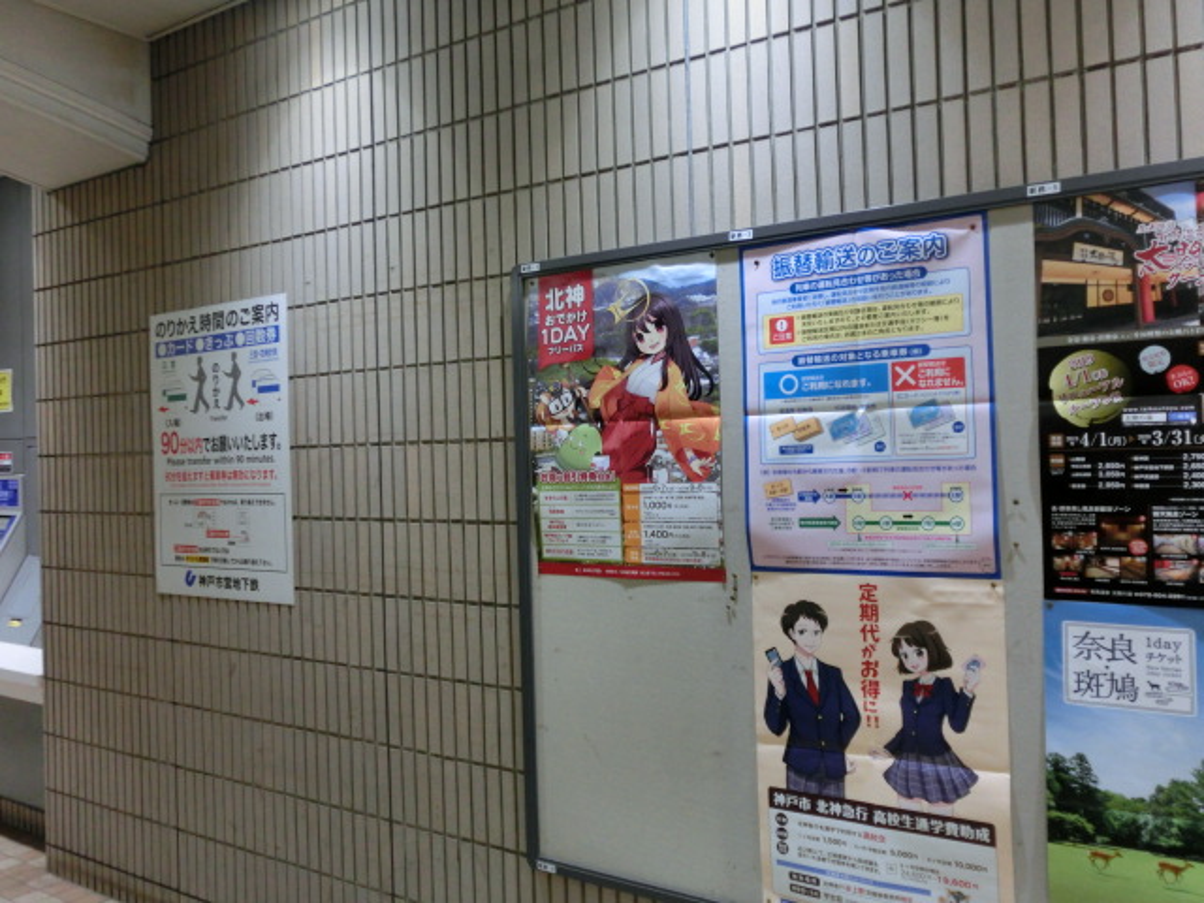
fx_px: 974
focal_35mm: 28
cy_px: 452
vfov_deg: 49.7
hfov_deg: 63.4
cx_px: 602
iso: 250
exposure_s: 1/125
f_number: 3
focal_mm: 5
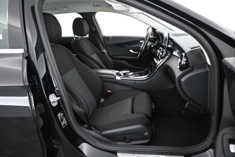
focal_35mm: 24
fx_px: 157
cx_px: 118
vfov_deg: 53.1
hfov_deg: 73.7
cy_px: 78
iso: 4500
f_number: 3.5
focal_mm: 16
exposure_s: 1/60
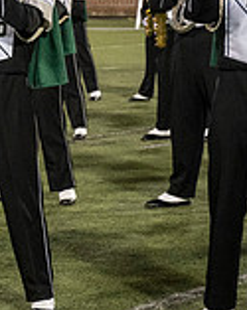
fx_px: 2227
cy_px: 40
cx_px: -190
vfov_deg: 7.9
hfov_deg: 6.2
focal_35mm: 243
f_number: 4
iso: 2000
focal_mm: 70
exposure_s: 1/500
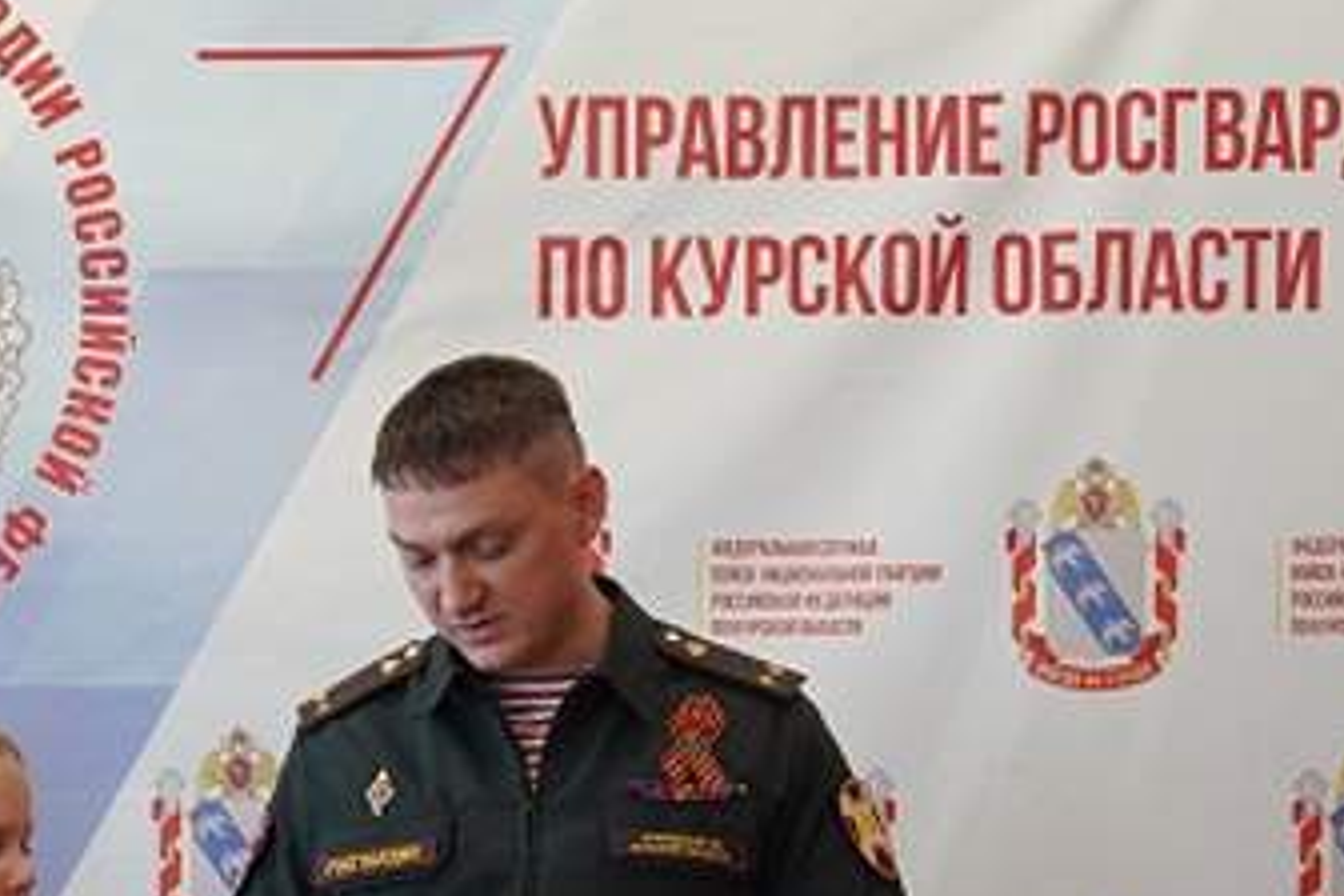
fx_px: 2501
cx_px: 336
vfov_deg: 19.6
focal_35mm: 67
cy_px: 920
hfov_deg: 29.6
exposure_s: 1/160
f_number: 4
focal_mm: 30
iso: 3200
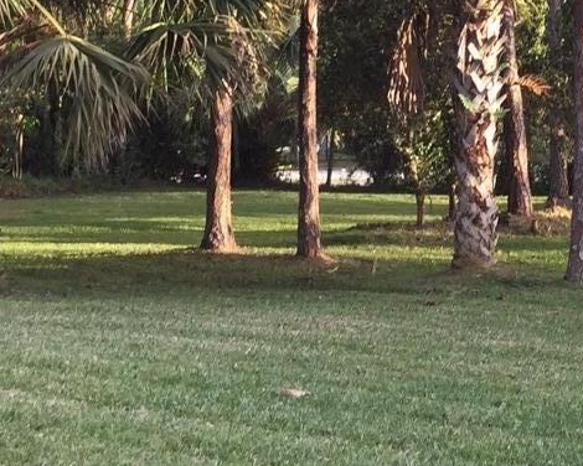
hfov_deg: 17.9
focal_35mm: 105
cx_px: 556
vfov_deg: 14.6
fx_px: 1812
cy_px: 99
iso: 32
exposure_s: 1/120
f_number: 2.4
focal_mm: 3.3
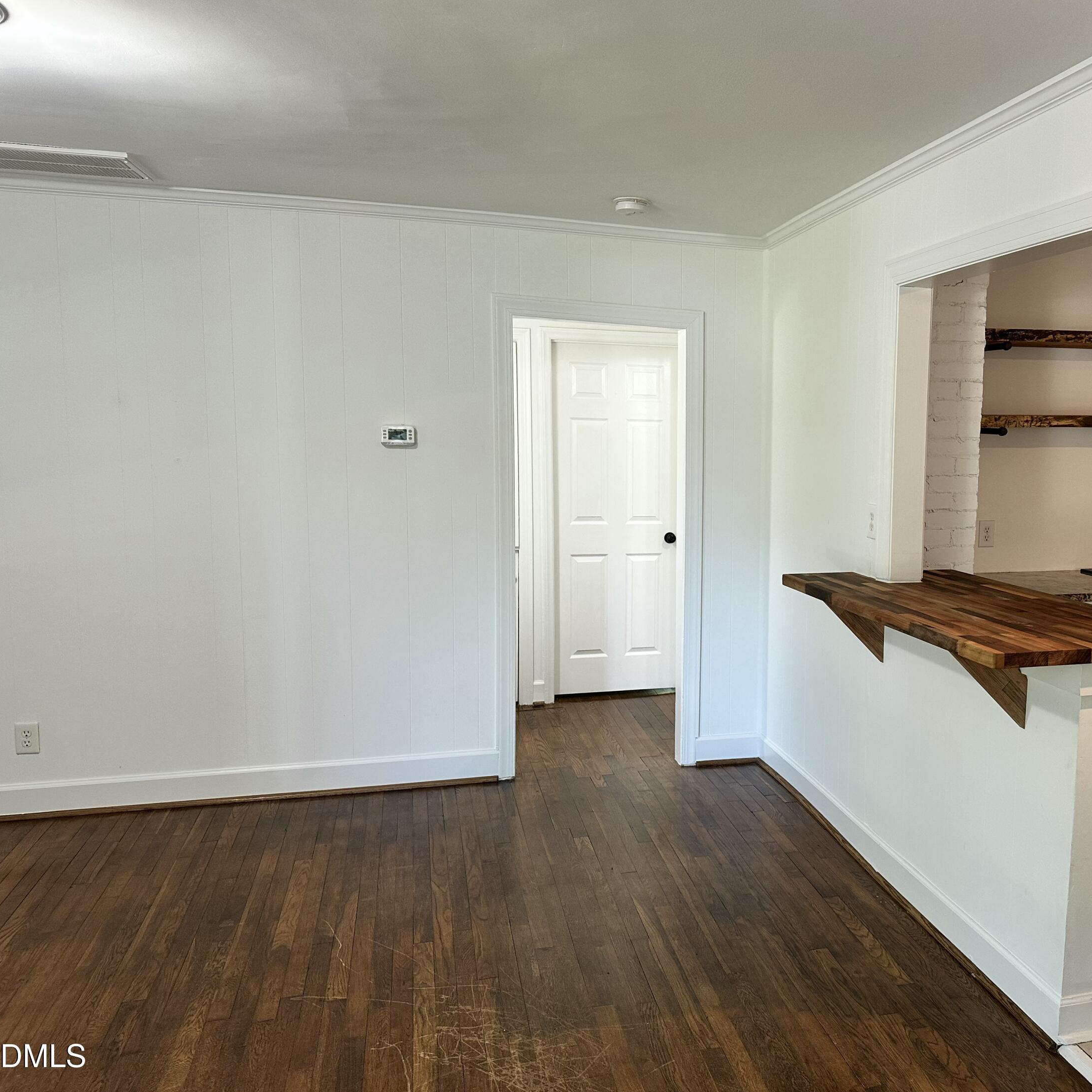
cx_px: 744
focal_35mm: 29
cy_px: 547
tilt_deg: -6.5
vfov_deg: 55.6
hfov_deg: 54.3
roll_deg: -2.0
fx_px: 1035
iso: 160
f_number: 1.78
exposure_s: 1/60
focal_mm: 6.86
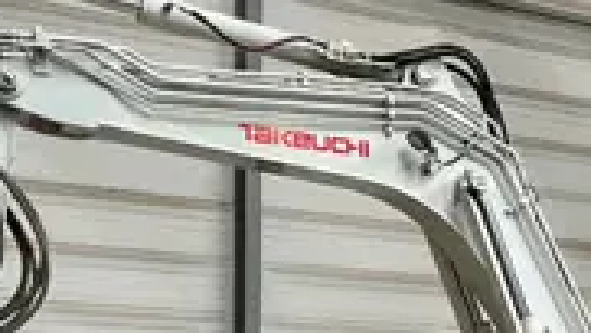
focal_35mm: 84
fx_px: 1317
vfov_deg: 13.8
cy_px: 457
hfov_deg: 24.8
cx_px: 487
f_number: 1.8
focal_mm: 3
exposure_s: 1/60
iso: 100
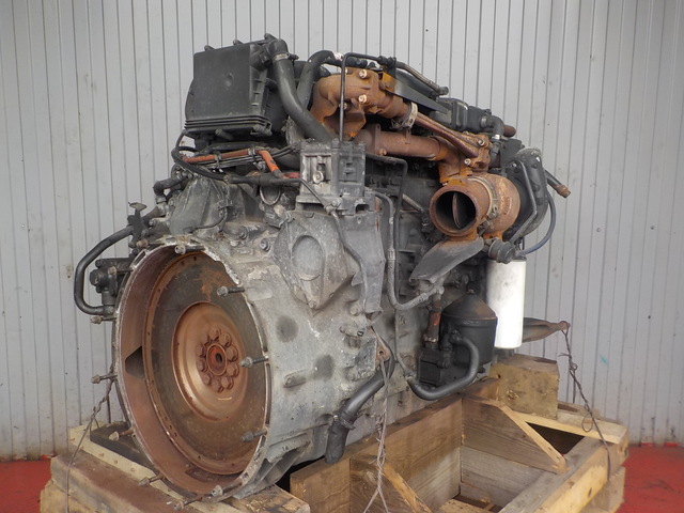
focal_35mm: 30
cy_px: 256
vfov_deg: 46.8
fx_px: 593
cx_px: 342
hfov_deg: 60.0
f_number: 3.3
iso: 125
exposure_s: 1/60
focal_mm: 4.1
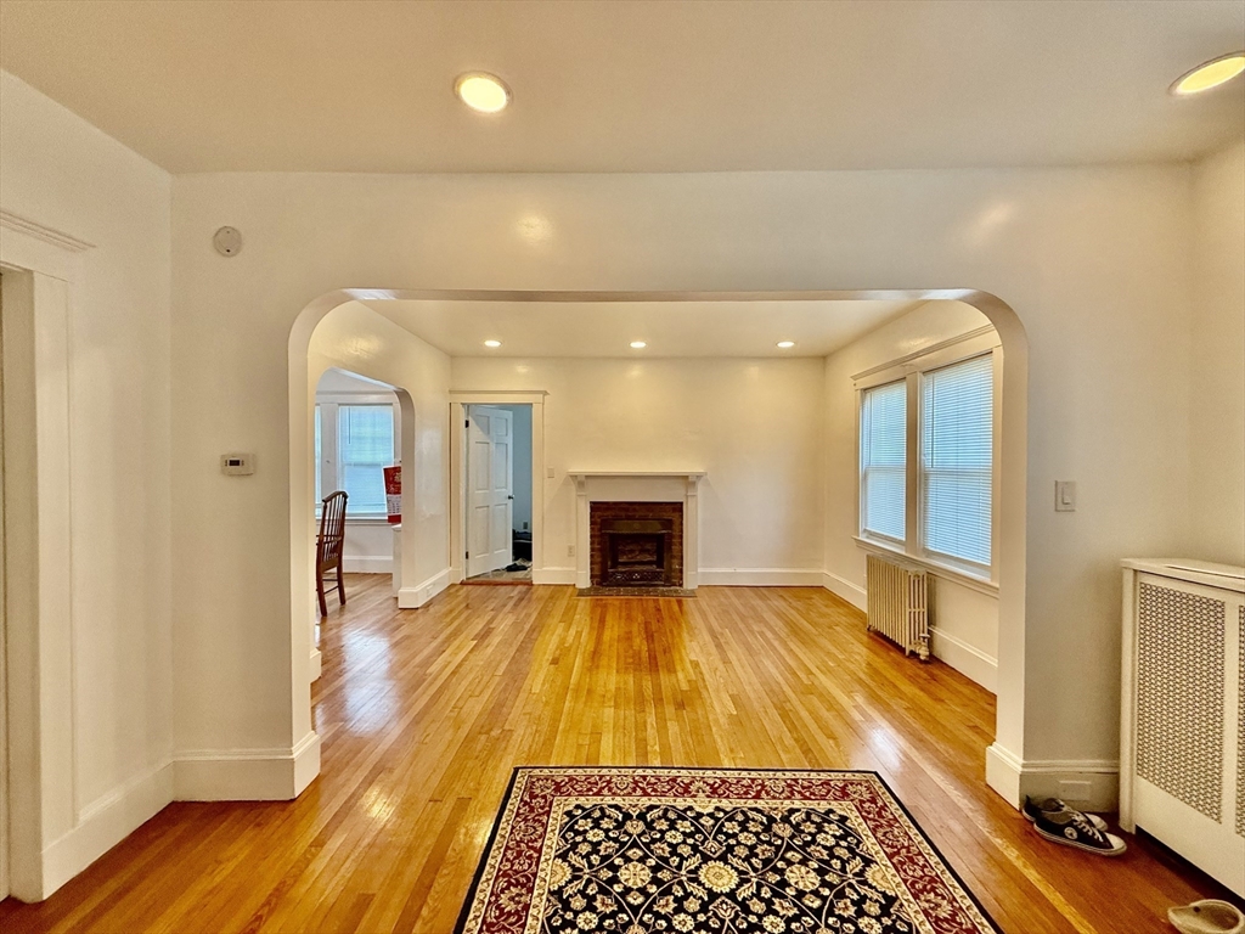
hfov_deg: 102.1
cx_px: 622
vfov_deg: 85.7
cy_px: 467
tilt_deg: -0.8
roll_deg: -0.3
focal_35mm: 14
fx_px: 504
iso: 200
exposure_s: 1/120
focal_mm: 2.22
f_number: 2.2
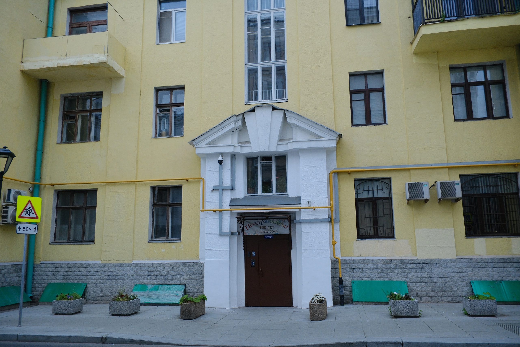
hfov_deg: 67.4
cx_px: 260
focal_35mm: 27
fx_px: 390
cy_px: 174
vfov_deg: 47.9
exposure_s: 1/125
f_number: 8
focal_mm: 18
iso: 1000
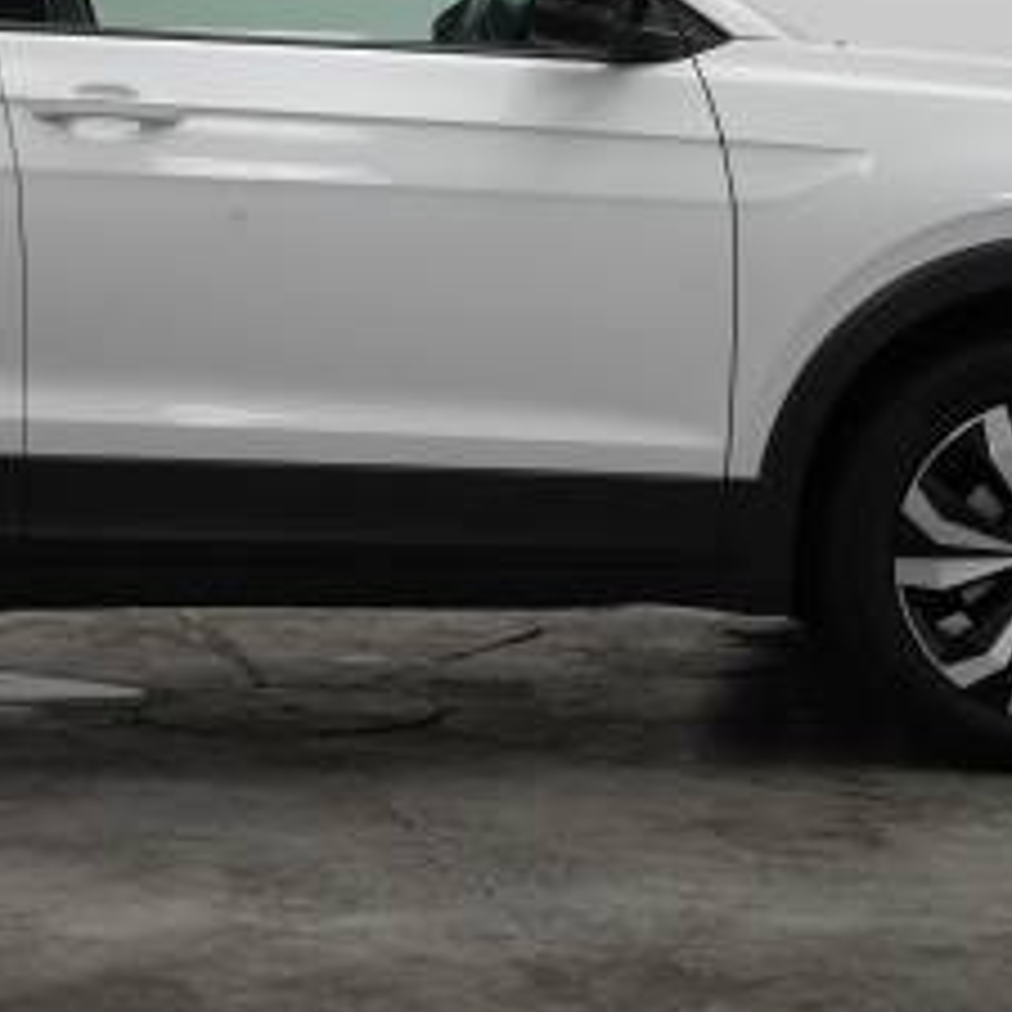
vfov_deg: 16.3
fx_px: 3512
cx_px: 247
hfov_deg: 16.3
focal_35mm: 106
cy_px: 171
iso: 800
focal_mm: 43.9
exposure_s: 1/160
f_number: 4
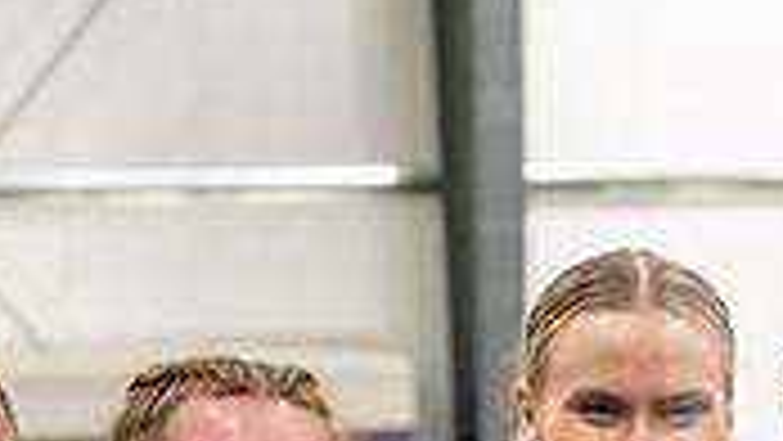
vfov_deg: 8.1
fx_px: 3053
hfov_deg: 14.6
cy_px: 628
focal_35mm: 147
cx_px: 531
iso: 5000
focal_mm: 42
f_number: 3.2
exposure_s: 1/320
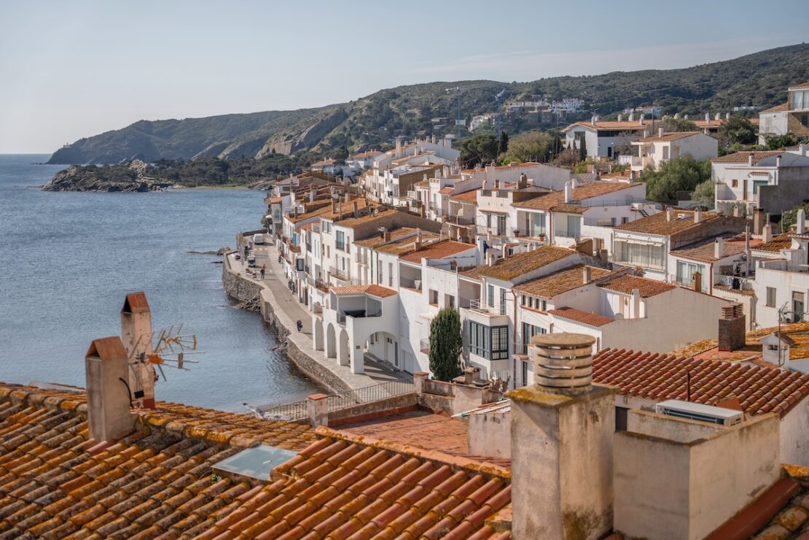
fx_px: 1130
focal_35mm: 50
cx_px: 404
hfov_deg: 39.4
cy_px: 270
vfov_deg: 26.8
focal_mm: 50.3
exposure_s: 1/4000
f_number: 3.2
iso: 160
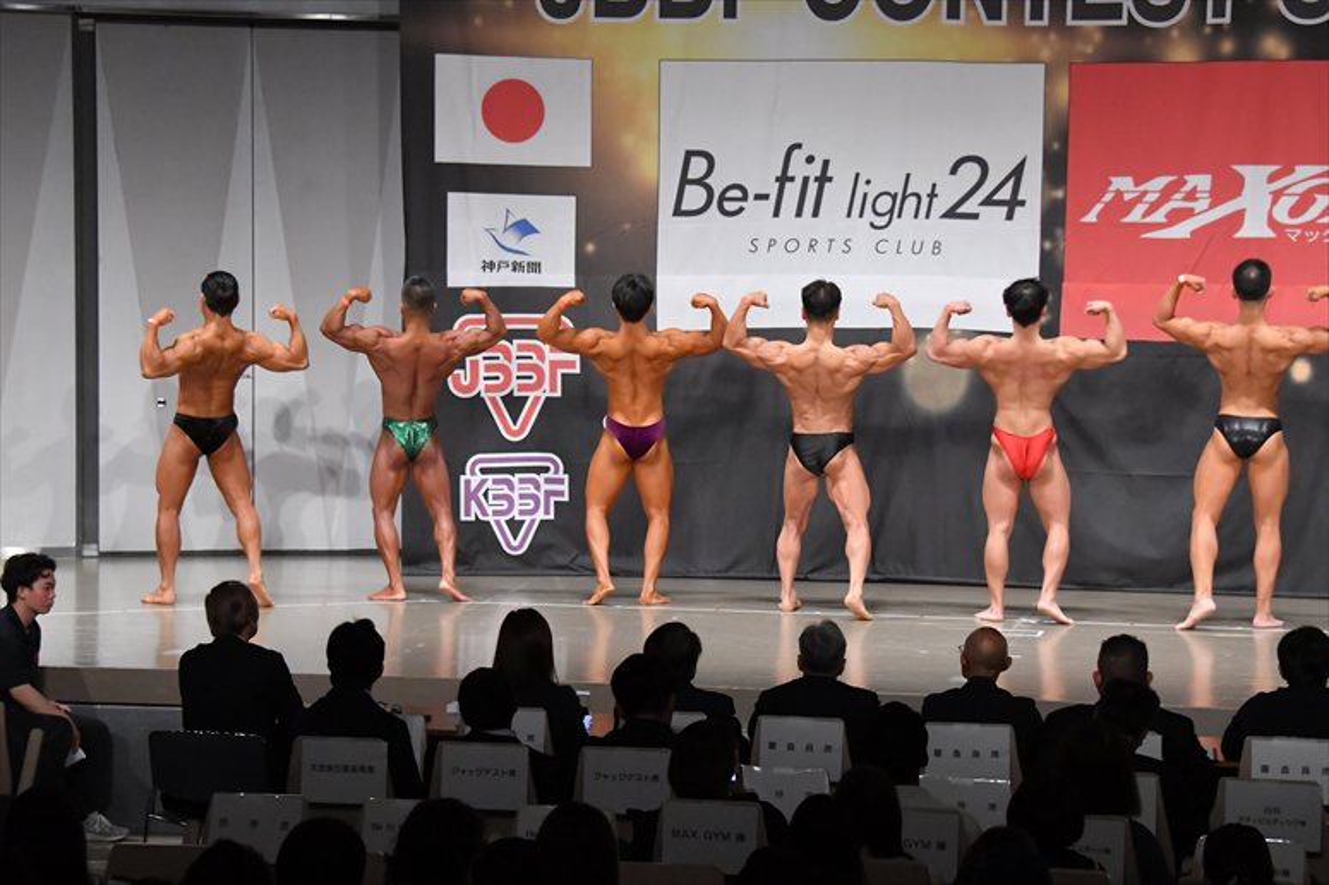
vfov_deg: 13.4
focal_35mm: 102
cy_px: 442
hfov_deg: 20.0
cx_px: 664
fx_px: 3764
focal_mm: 68
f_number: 5.6
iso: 6400
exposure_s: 1/400
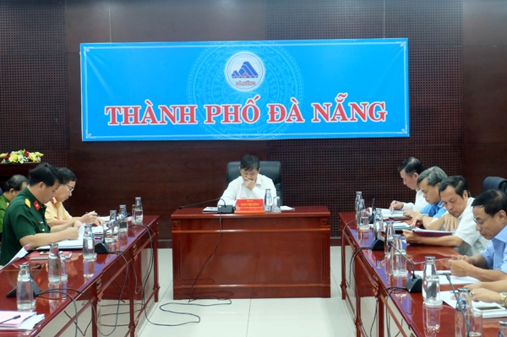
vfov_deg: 23.3
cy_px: 168
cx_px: 254
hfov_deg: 34.5
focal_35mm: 58
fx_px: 816
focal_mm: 38.7
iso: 2500
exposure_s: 1/70
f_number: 5.3
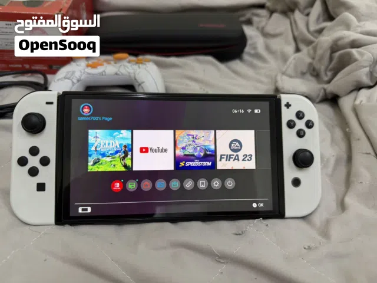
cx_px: 188
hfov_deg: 71.6
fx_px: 261
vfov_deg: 56.8
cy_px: 142
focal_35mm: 24
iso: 200
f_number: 1.78
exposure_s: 1/100
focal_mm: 6.76
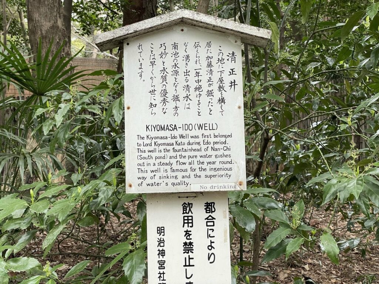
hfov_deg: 36.8
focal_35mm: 52
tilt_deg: +5.7
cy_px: 142
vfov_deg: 28.0
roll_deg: +0.0
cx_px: 190
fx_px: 569
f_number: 2
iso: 100
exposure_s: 1/121
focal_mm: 6
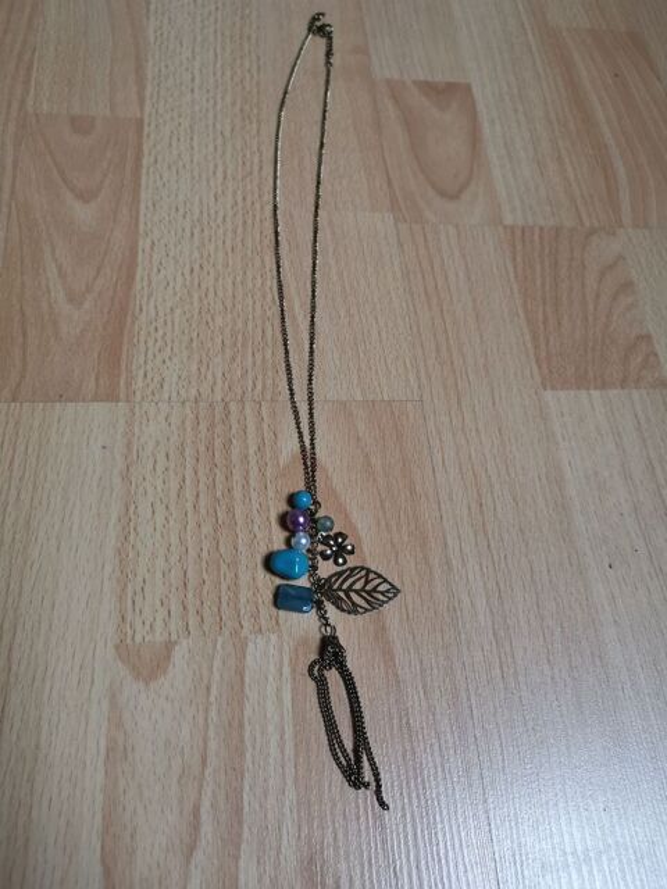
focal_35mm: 27
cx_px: 334
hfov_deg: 51.4
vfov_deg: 65.3
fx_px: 694
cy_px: 444
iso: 200
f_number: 1.8
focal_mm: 5.58
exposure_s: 1/100
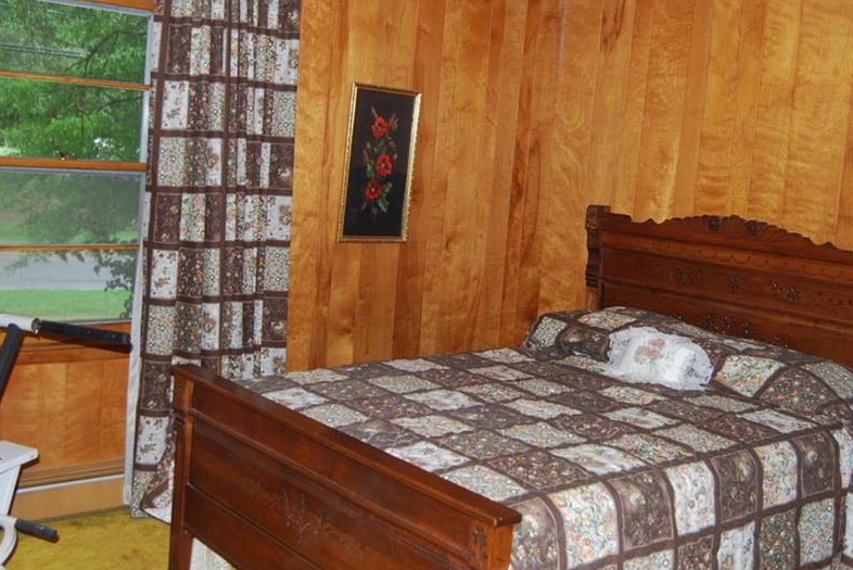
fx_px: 1019
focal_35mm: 43
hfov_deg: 45.4
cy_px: 239
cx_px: 406
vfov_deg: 31.2
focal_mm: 22
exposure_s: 1/60
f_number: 3.8
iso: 200
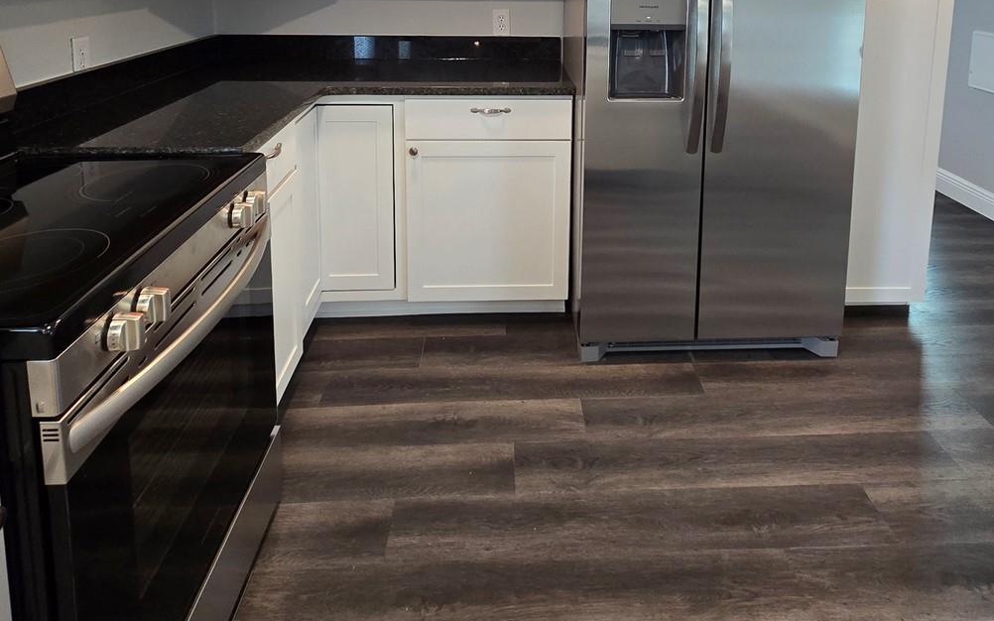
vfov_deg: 48.1
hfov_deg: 79.6
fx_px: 596
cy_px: 41
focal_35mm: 22
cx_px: 524
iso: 160
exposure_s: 1/60
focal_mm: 2.2
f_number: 2.2
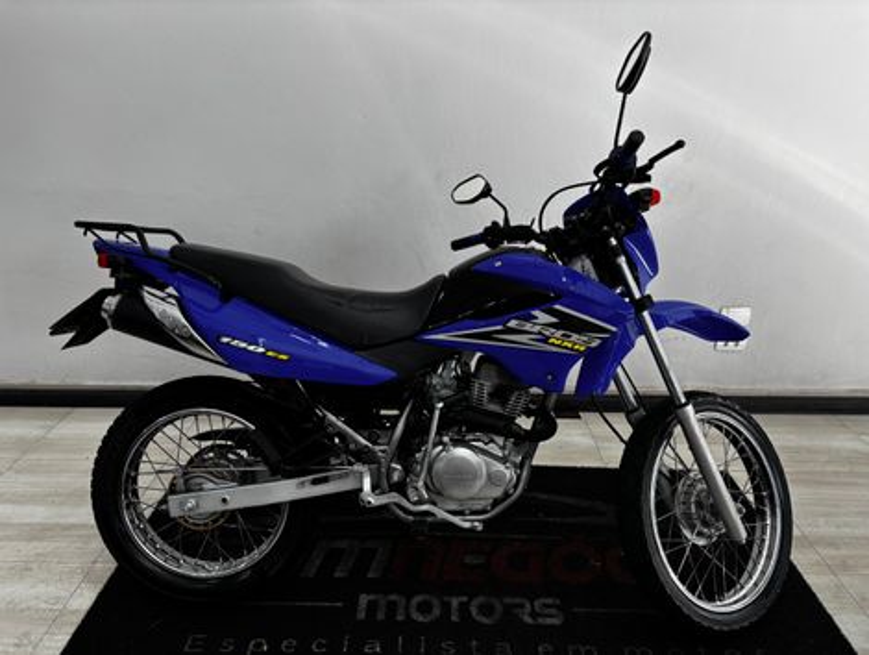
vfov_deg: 53.2
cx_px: 434
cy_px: 328
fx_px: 654
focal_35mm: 26
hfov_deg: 67.2
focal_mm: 5.96
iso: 50
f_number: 1.6
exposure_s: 1/120
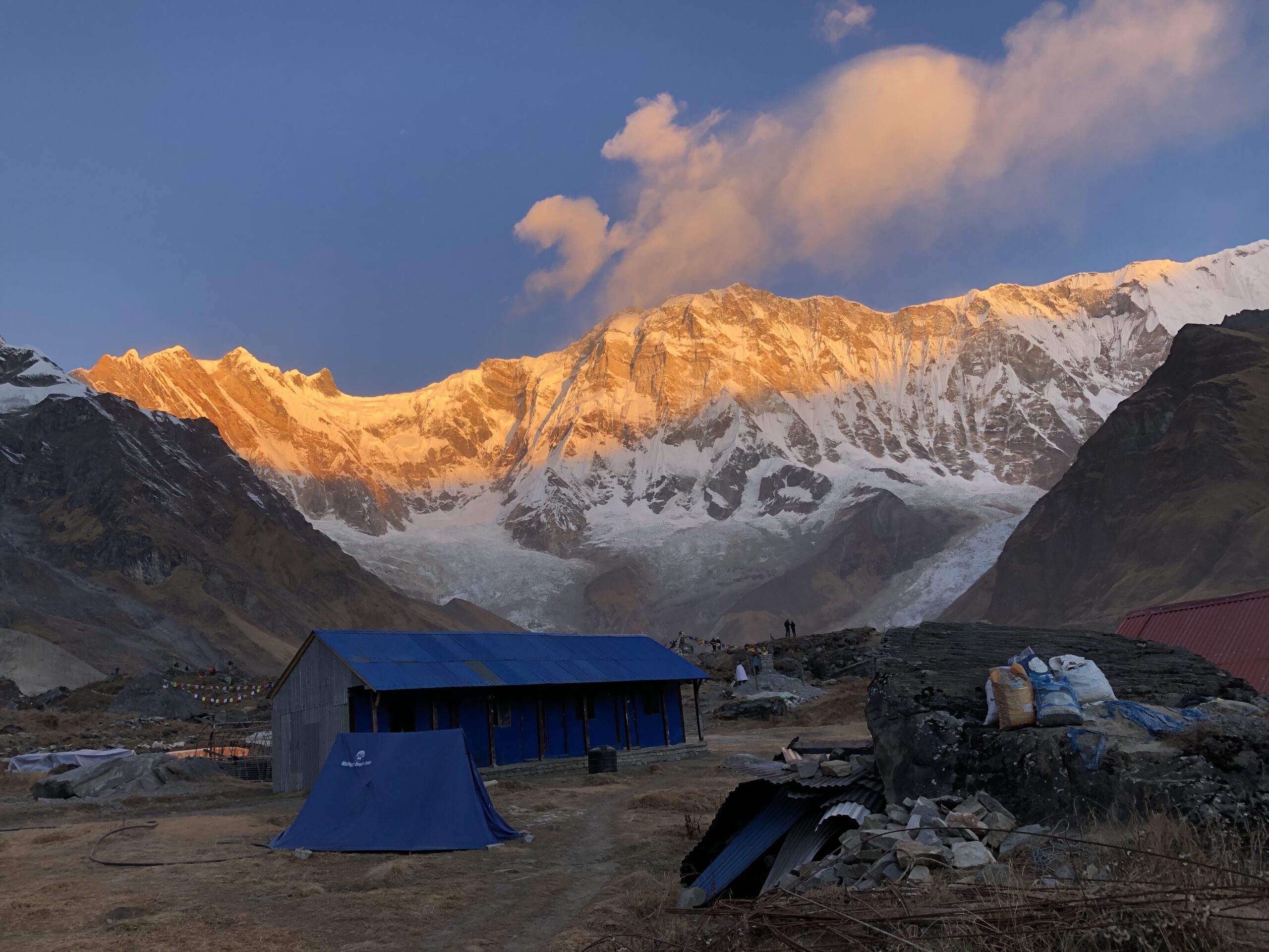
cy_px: 476
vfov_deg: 49.7
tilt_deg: +15.1
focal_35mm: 28
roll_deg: +6.3
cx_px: 634
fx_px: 1026
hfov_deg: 63.4
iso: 50
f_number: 1.8
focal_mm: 3.99
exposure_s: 1/120
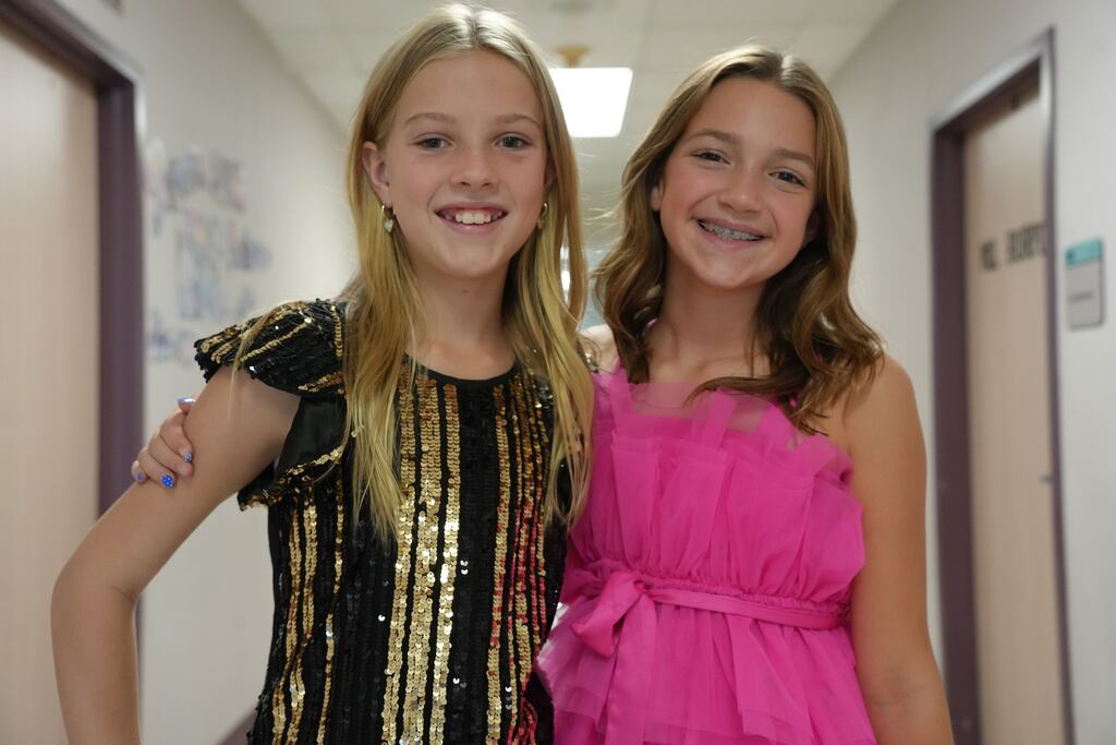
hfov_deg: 50.7
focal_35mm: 38
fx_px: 1178
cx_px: 558
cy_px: 372
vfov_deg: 35.1
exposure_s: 1/160
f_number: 4
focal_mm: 38
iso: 4000
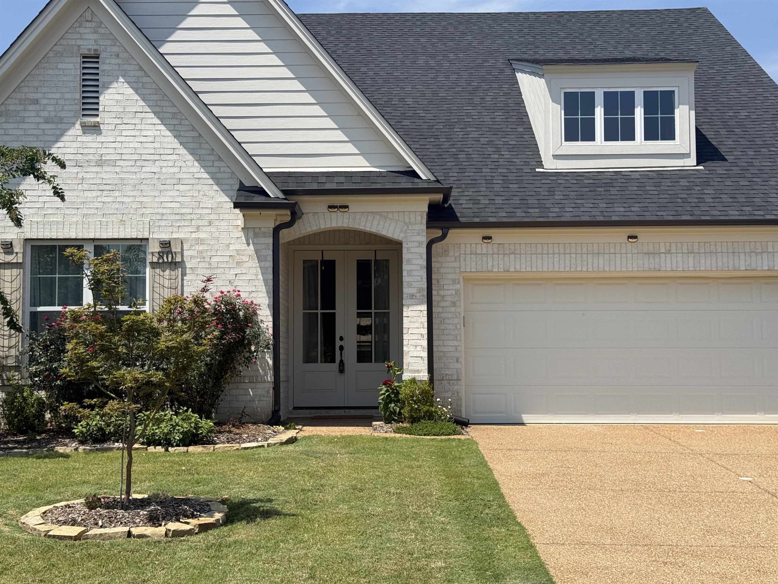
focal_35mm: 48
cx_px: 389
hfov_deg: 39.7
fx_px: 1079
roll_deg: +0.3
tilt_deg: +4.4
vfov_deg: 30.3
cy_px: 292
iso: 64
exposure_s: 1/4878
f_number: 1.78
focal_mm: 6.76
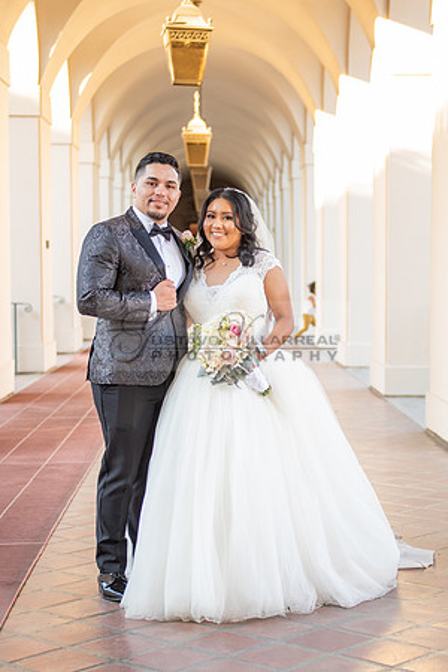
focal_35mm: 78
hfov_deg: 17.4
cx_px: 298
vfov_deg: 25.9
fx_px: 1462
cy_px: 353
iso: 500
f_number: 2.8
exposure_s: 1/250
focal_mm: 48
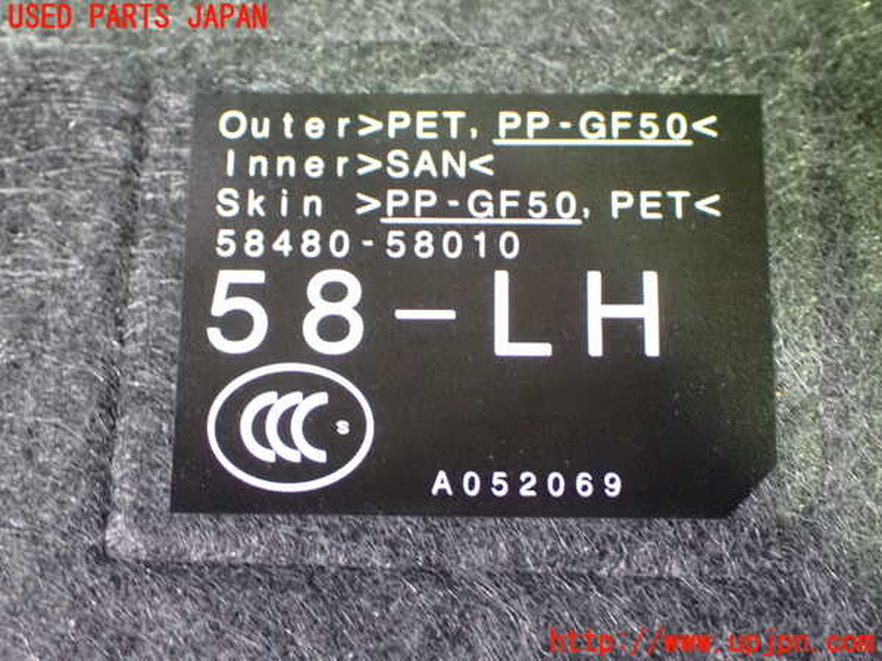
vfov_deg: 30.9
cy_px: 330
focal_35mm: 47
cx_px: 441
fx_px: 1198
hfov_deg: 40.4
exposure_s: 1/25
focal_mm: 8.4
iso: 1600
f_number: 3.1
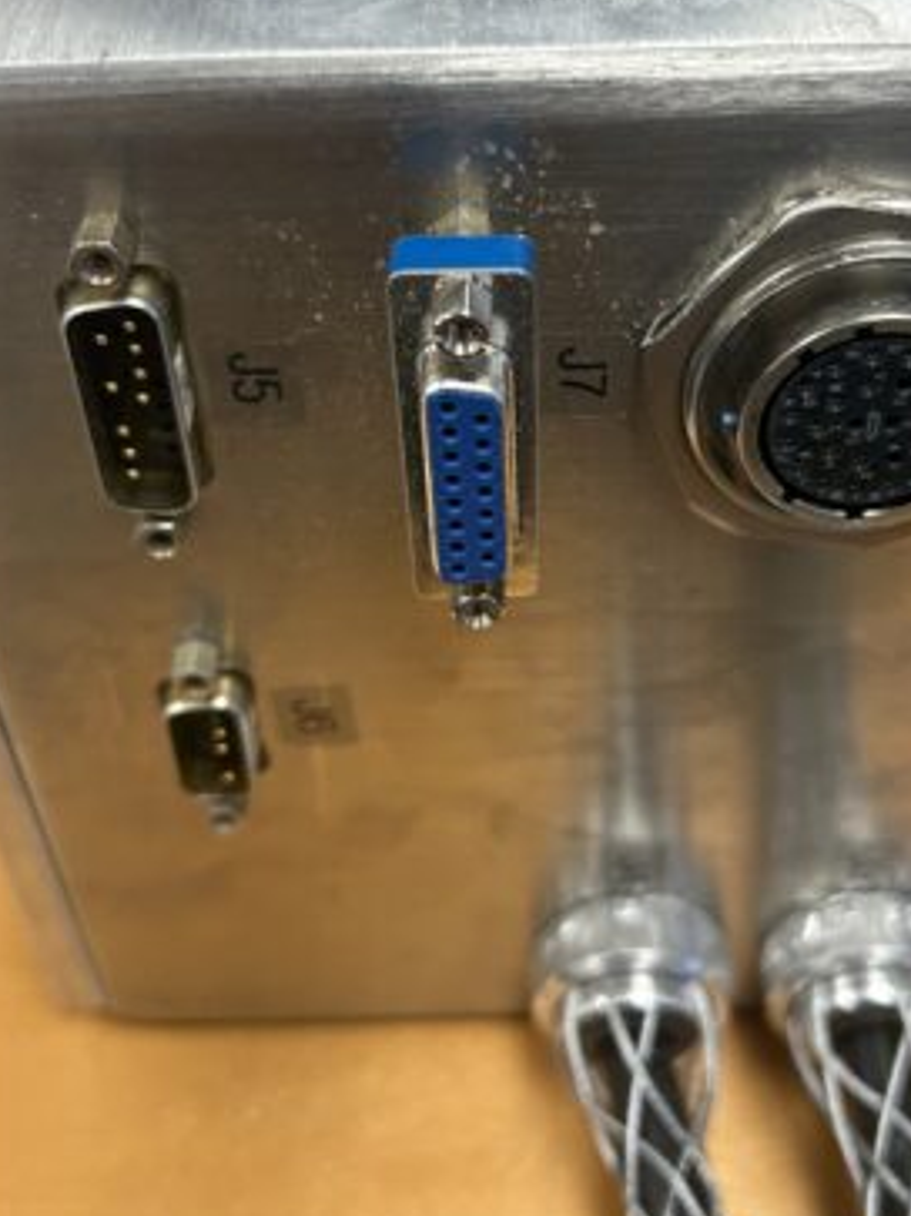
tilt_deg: -40.8
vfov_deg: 43.7
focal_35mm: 43
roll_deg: -1.2
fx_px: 1510
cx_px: 549
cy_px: 499
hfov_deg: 33.5
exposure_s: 1/120
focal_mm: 5.7
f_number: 1.5
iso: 100
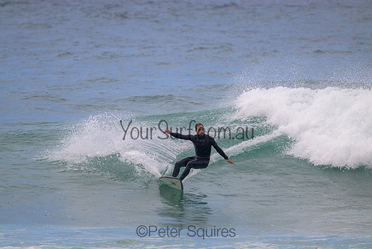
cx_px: 186
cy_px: 124
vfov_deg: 1.7
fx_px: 8268
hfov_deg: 2.6
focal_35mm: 800
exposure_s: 1/2000
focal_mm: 800
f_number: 11
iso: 1000
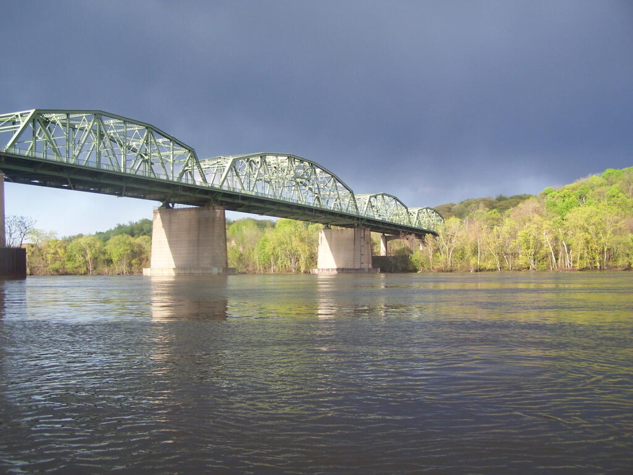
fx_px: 695
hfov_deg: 49.0
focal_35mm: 38
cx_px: 316
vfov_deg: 37.7
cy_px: 238
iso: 80
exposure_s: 1/400
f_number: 2.8
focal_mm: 6.3
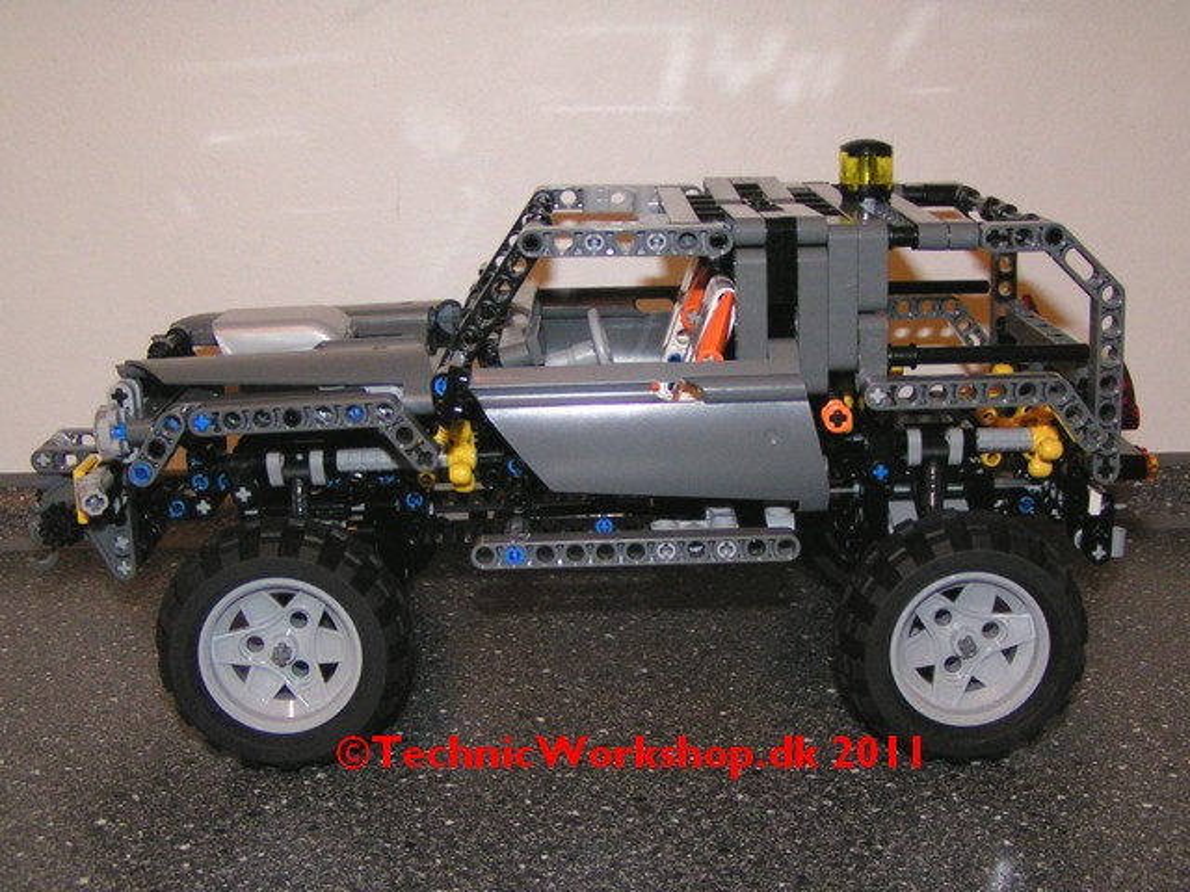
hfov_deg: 49.0
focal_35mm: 38
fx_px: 1306
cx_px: 595
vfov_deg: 37.7
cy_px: 446
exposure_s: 1/40
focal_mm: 5.8
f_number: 2.8
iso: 200
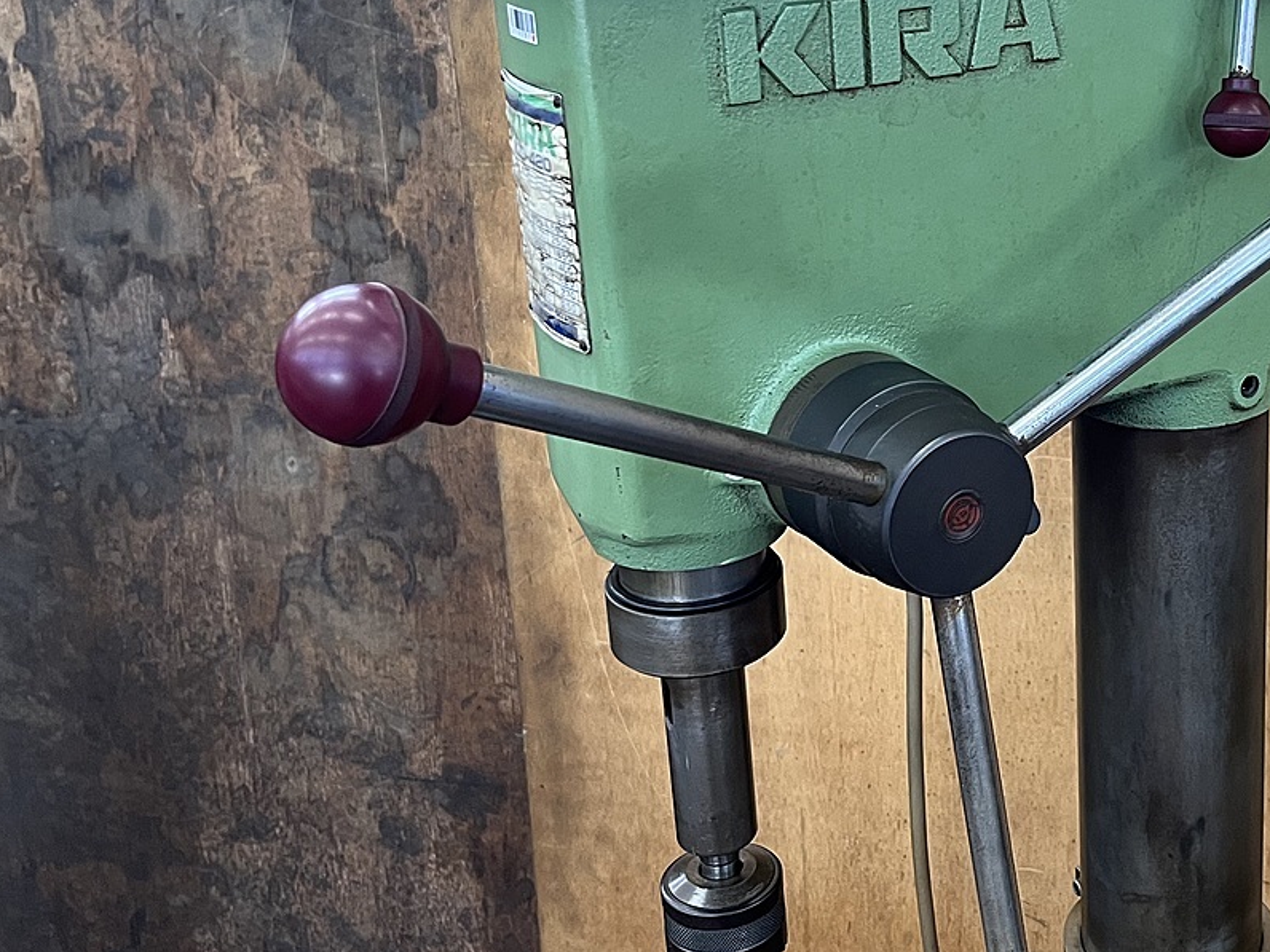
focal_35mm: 49
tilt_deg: -18.6
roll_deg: +1.6
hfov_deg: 37.2
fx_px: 1798
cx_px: 1053
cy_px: 283
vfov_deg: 29.4
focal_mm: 5.1
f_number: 1.6
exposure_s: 1/78
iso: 125
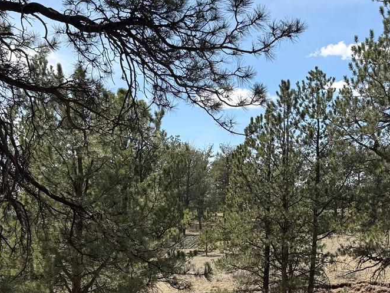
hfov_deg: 32.8
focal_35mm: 58
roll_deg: +0.1
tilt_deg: -0.2
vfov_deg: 24.9
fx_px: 654
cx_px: 270
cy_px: 225
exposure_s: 1/2370
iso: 80
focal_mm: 6.76
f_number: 1.78
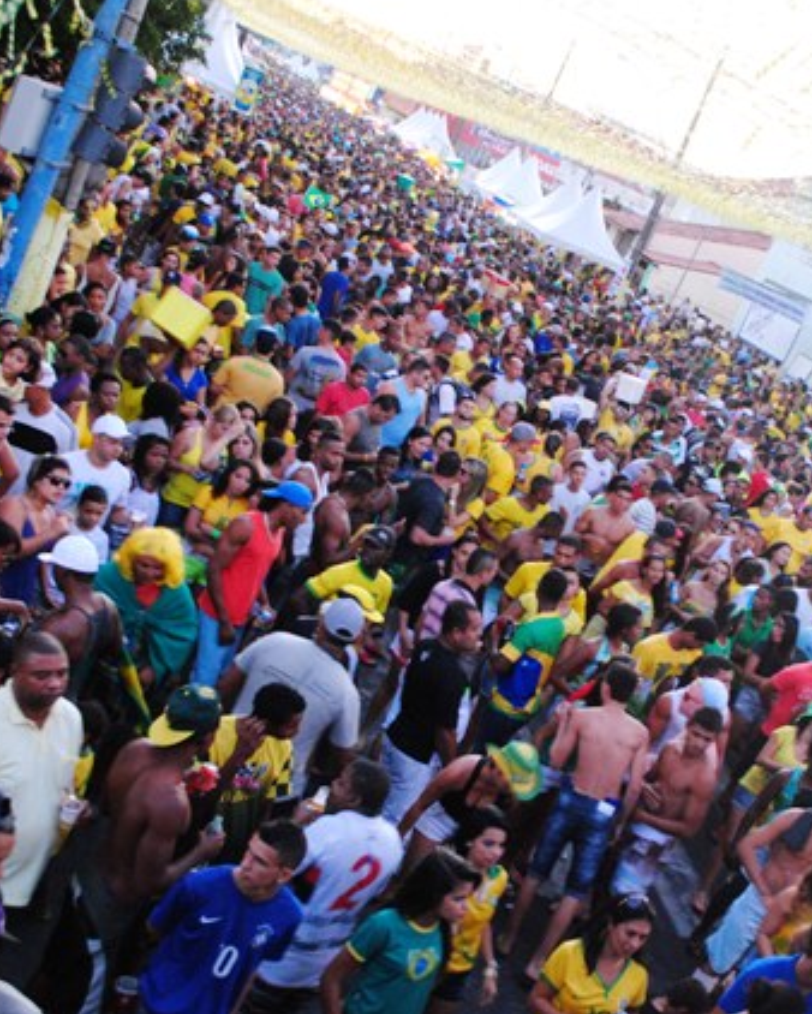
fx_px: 1411
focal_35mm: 47
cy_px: 507
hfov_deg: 31.8
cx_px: 560
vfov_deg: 39.5
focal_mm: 22
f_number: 5.6
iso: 800
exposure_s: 1/25
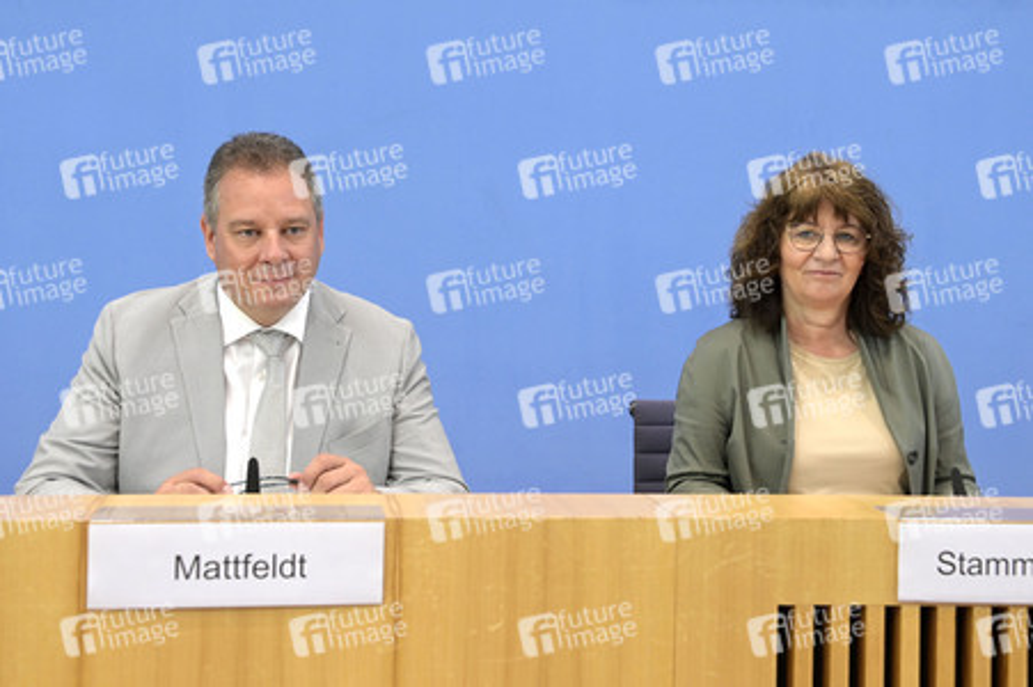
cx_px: 516
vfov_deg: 24.6
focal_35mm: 55
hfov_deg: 36.3
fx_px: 1577
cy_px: 344
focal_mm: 55
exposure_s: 1/500
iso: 4000
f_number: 6.3
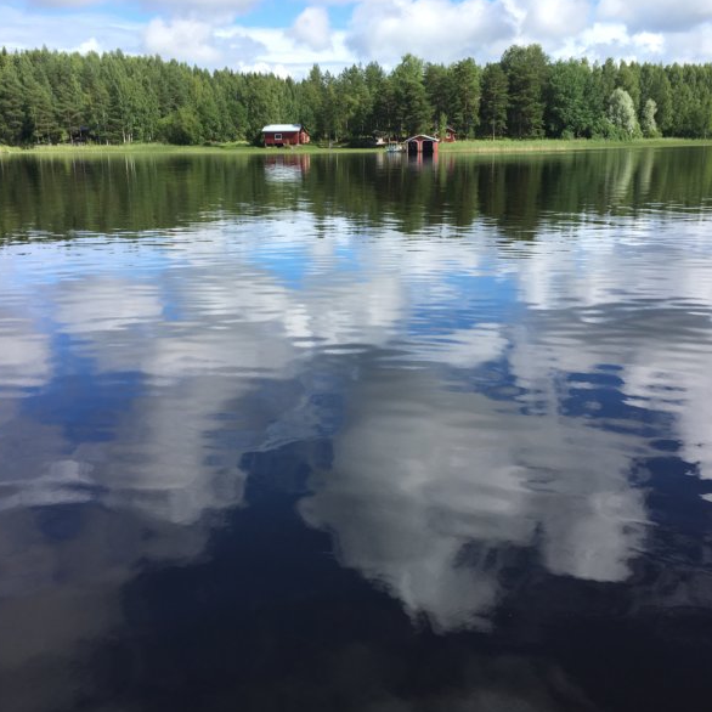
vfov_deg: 47.2
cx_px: 391
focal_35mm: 35
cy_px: 352
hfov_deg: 47.2
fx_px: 814
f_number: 2.2
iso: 25
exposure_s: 1/962
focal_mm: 4.15
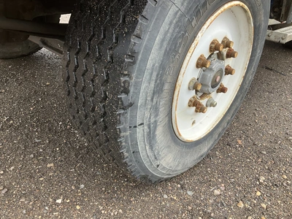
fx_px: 245
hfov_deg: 61.7
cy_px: 110
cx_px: 146
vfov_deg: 48.2
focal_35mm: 29
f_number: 1.8
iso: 25
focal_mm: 3
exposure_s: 1/122
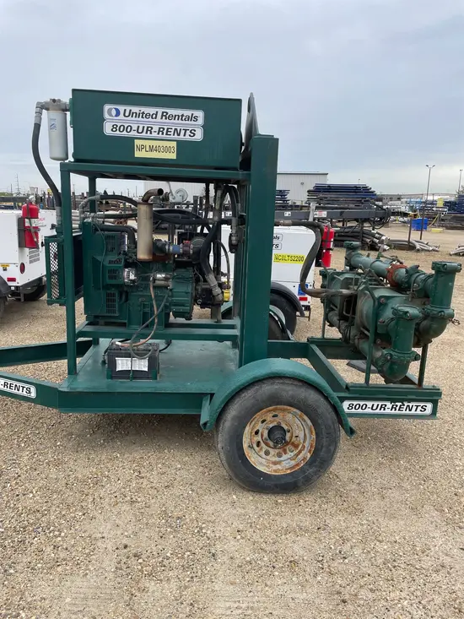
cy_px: 310
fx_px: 465
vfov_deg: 67.3
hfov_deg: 53.1
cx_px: 232
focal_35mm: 26
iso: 32
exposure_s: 1/1062
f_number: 1.6
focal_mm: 4.2
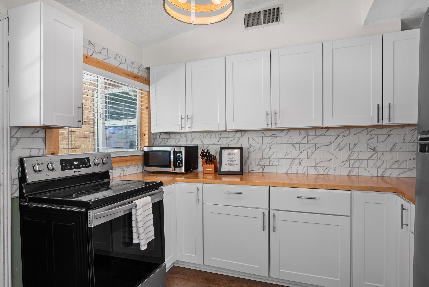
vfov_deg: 60.7
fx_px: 244
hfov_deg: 82.5
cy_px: 144
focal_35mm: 20
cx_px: 214
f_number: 8
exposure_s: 1/1.25
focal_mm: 20.5
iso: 500
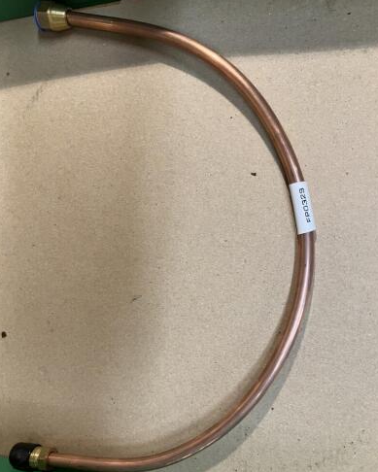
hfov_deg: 48.5
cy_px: 236
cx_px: 189
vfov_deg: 58.8
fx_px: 419
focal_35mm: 30
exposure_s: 1/50
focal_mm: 3.99
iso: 100
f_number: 1.8
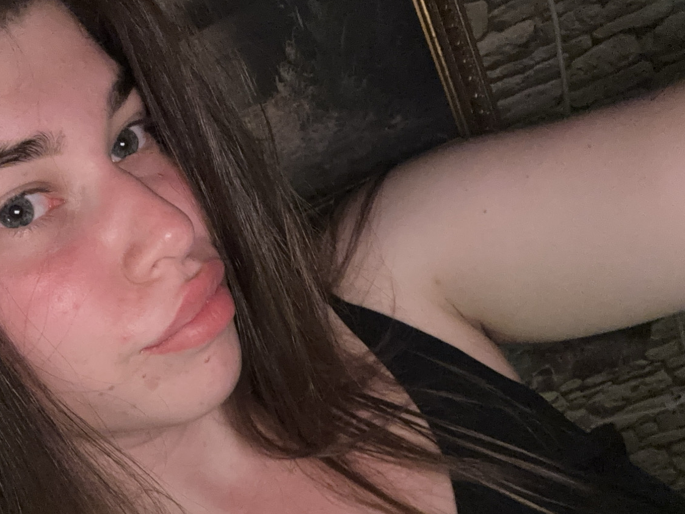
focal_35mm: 41
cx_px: 219
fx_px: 811
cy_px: 343
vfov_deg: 34.8
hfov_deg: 45.0
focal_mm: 2.69
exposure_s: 1/26
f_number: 1.9
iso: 320
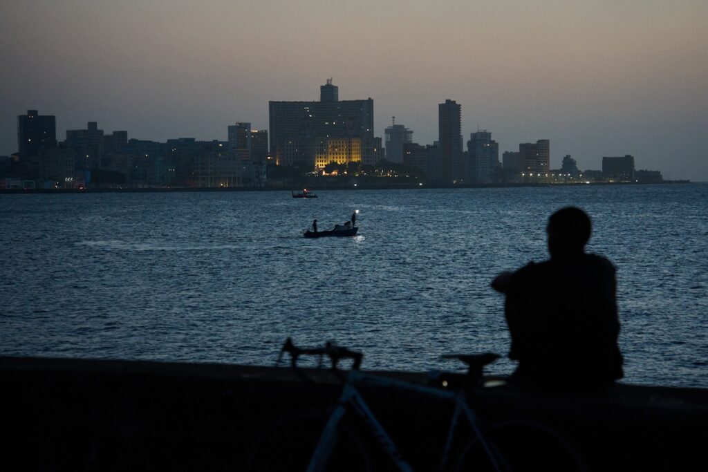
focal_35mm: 112
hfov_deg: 18.3
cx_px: 354
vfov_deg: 12.2
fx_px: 2203
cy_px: 236
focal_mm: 112
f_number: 4.5
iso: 4000
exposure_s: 1/13
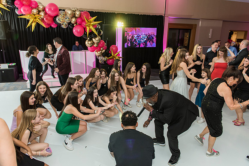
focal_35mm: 24
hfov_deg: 73.7
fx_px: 166
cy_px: 83
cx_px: 124
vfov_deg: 53.2
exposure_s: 1/100
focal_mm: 24
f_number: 4
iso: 1000
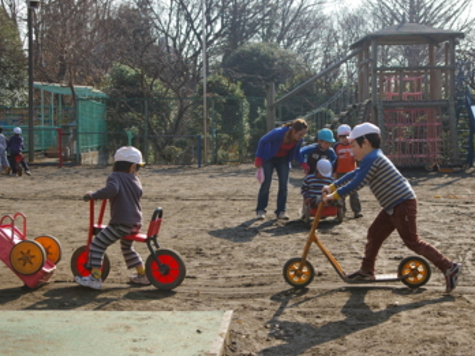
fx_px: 864
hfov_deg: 30.7
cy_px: 179
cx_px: 258
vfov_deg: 23.3
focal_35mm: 63
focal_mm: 38
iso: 200
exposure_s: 1/350
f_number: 6.7
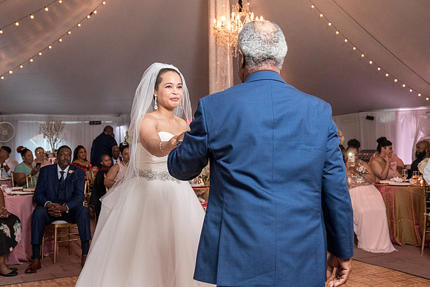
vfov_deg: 29.4
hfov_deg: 42.9
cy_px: 140
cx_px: 227
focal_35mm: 46
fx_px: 547
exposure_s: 1/200
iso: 2000
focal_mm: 32
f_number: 4
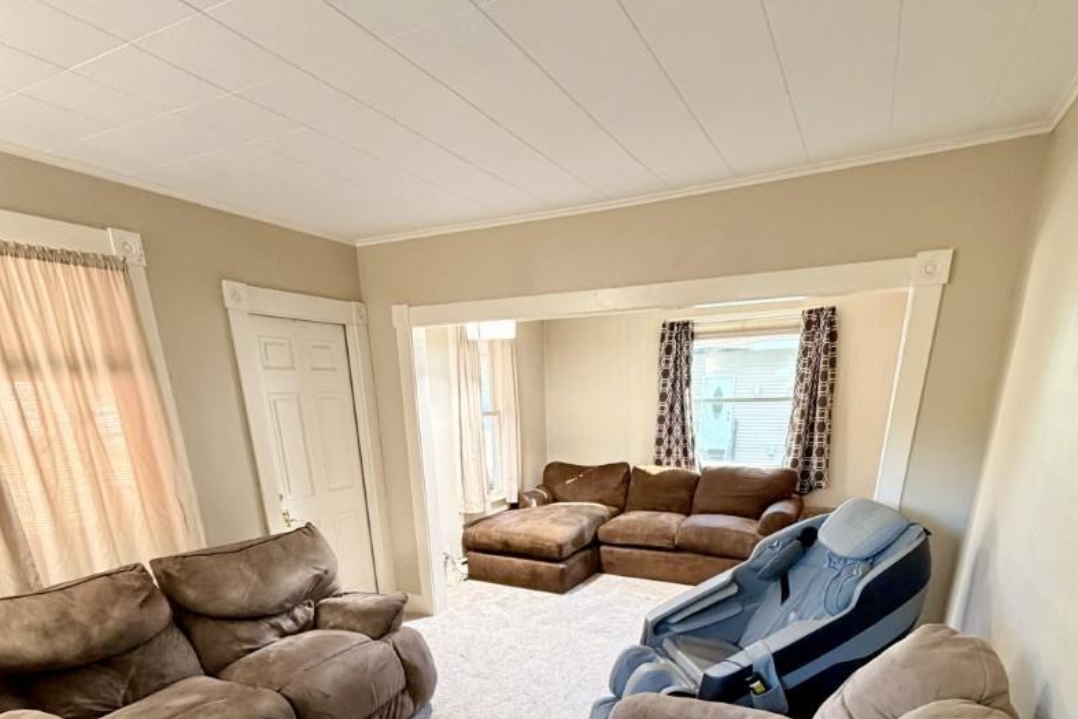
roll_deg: +0.9
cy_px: 611
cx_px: 542
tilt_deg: -20.4
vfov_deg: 55.8
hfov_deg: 84.0
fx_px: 599
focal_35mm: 20
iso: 500
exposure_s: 1/60
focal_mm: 2.22
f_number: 2.2
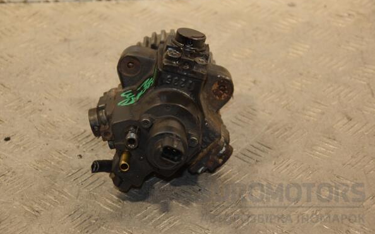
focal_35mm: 102
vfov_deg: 12.8
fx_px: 1042
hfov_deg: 20.4
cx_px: 188
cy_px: 108
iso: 800
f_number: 5.3
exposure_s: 1/125
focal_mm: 66
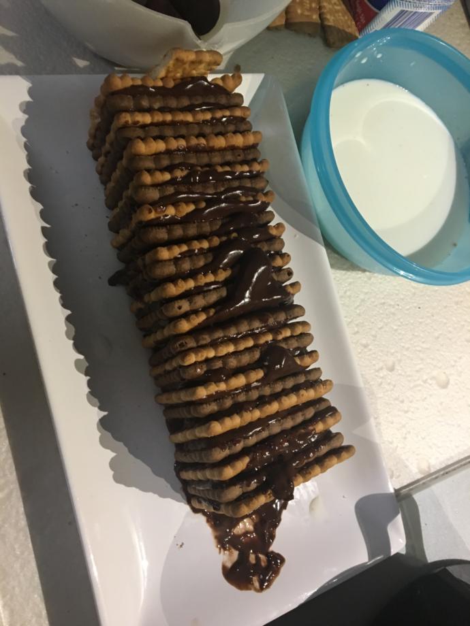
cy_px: 313
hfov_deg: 48.2
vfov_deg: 61.7
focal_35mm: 29
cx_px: 235
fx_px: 525
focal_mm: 4.15
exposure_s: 1/33
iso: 200
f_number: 2.2
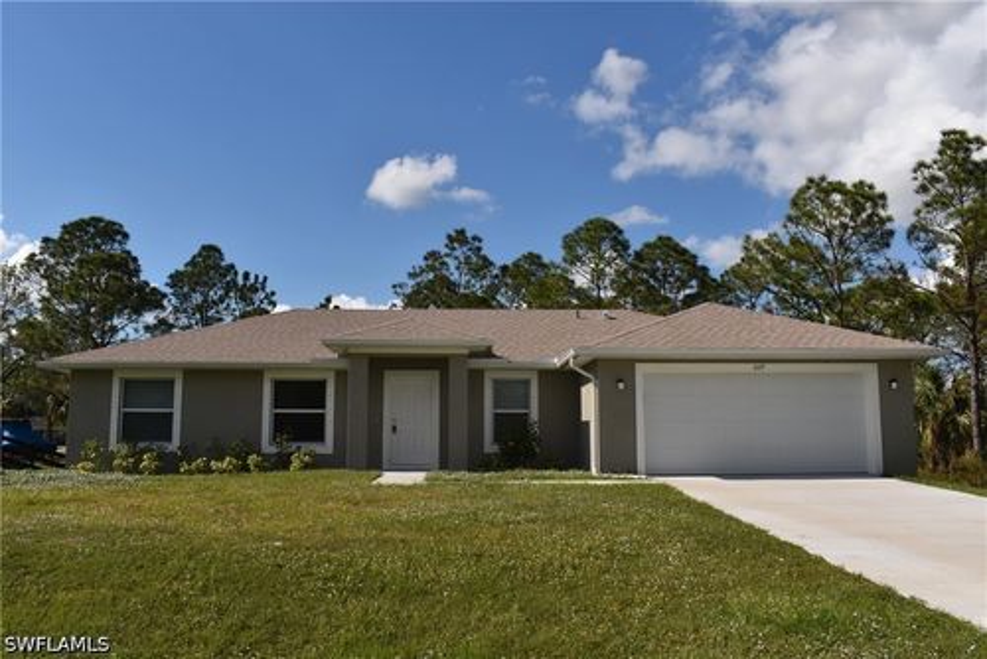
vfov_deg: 43.7
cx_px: 494
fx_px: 823
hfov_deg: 61.9
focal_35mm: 30
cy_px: 330
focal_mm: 20
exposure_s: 1/200
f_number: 14
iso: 100
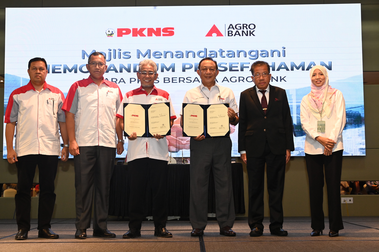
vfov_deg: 26.0
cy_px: 126
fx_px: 547
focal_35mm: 52
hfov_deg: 38.2
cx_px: 190
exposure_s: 1/80
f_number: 6.3
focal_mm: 52
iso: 2000
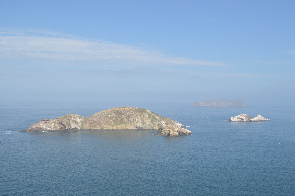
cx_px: 148
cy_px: 98
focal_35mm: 36
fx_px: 295
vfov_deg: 36.8
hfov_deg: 53.2
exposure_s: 1/2000
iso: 400
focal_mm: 24
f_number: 5.6
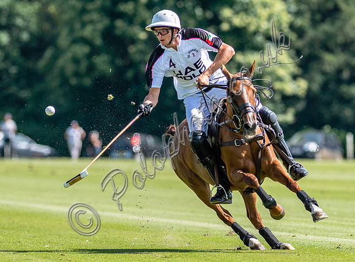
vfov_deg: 2.1
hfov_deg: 2.8
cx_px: 250
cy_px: 193
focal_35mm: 718
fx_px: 7323
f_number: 4
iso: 400
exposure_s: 1/5000
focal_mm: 300
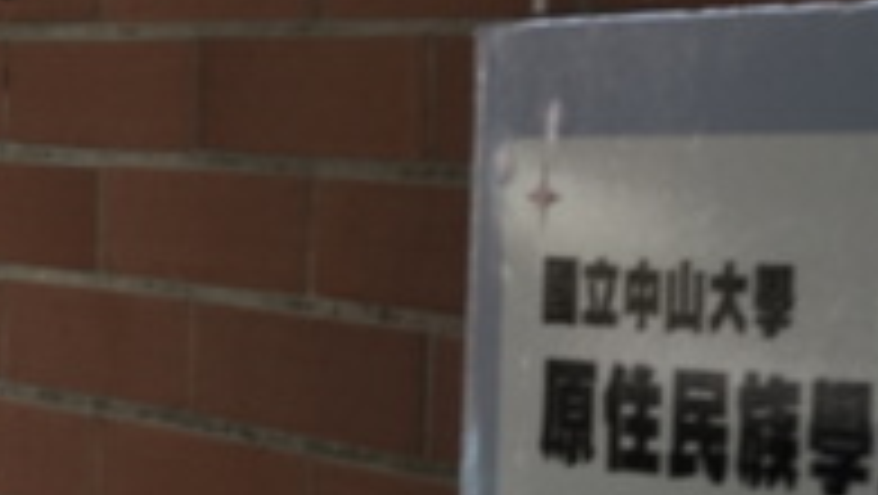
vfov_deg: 6.3
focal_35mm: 193
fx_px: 4496
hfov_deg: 10.0
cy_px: 396
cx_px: -1108
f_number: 5.6
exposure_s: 1/80
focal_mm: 30
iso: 800
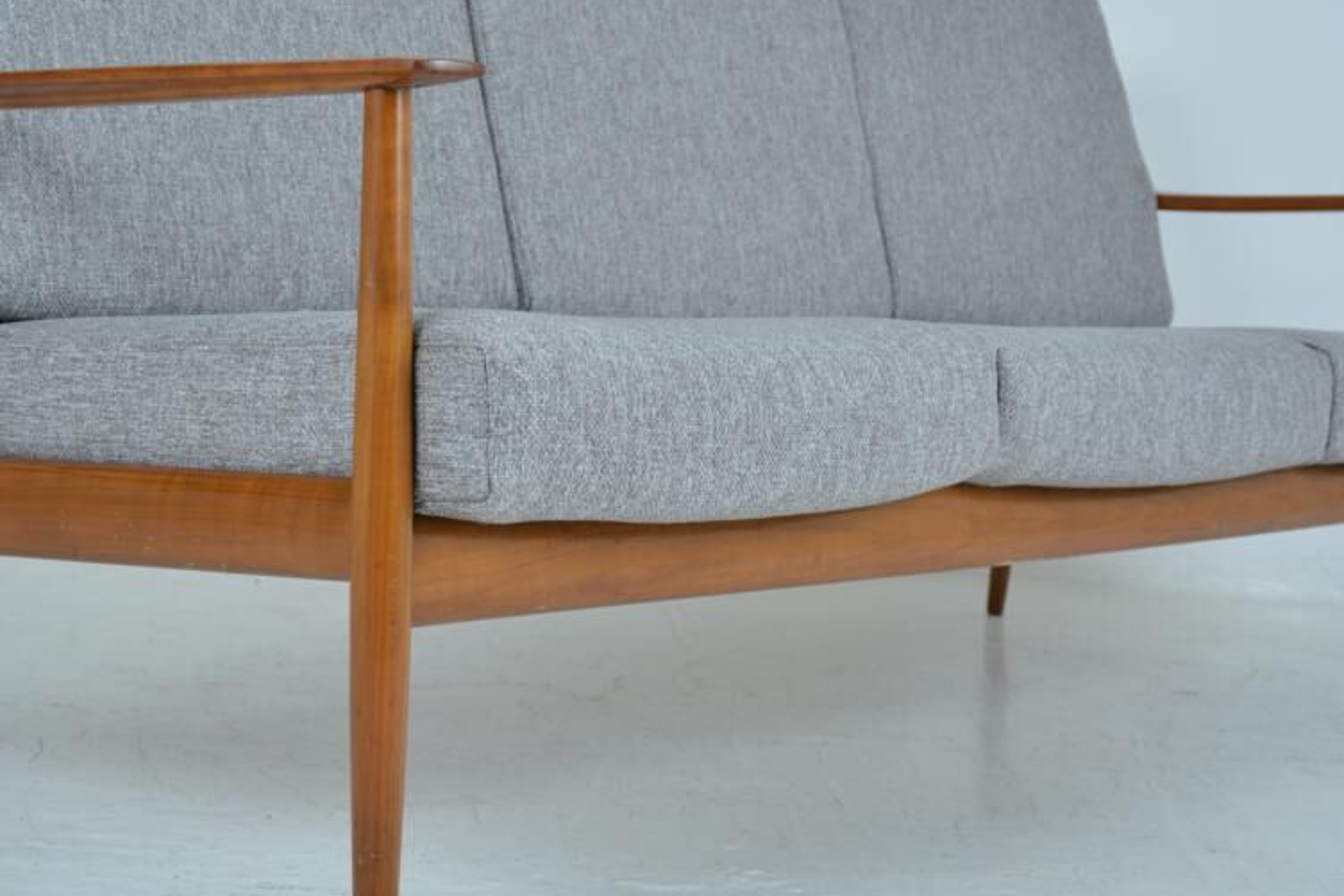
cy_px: 334
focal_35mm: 67
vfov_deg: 20.3
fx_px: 2501
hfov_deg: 30.0
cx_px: 572
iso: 160
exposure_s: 1/125
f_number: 4.5
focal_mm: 28
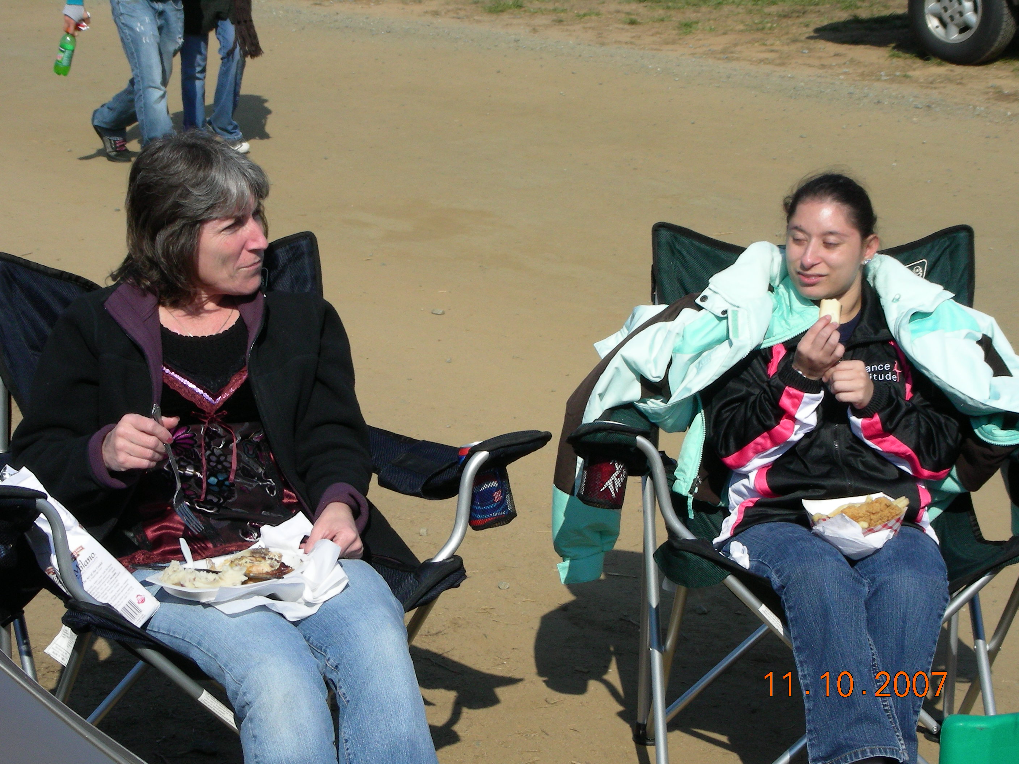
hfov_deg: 24.7
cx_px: 510
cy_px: 382
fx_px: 2326
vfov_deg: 18.7
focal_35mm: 79
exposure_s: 1/531
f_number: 5.6
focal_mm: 13.2
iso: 50
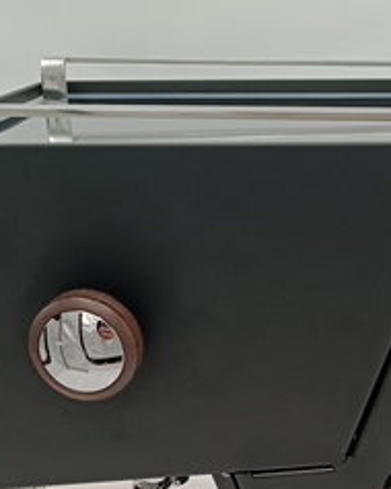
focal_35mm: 64
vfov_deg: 28.3
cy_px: 452
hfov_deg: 23.7
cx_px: 272
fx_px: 927
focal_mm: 4.81
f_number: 1.8
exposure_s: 1/114
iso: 142
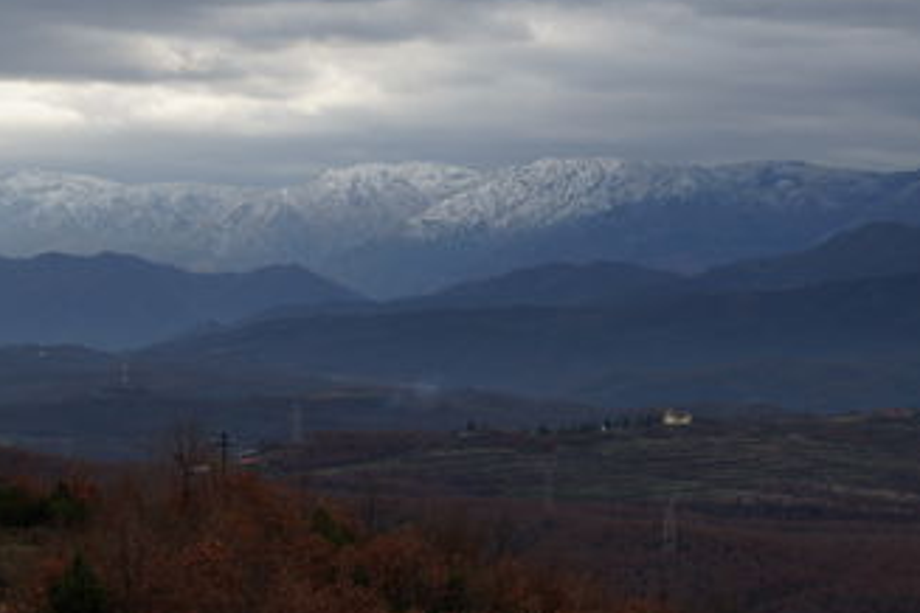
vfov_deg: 10.4
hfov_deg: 15.5
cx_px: 467
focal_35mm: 132
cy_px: 204
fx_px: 3373
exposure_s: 1/125
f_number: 7.1
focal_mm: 60
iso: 100
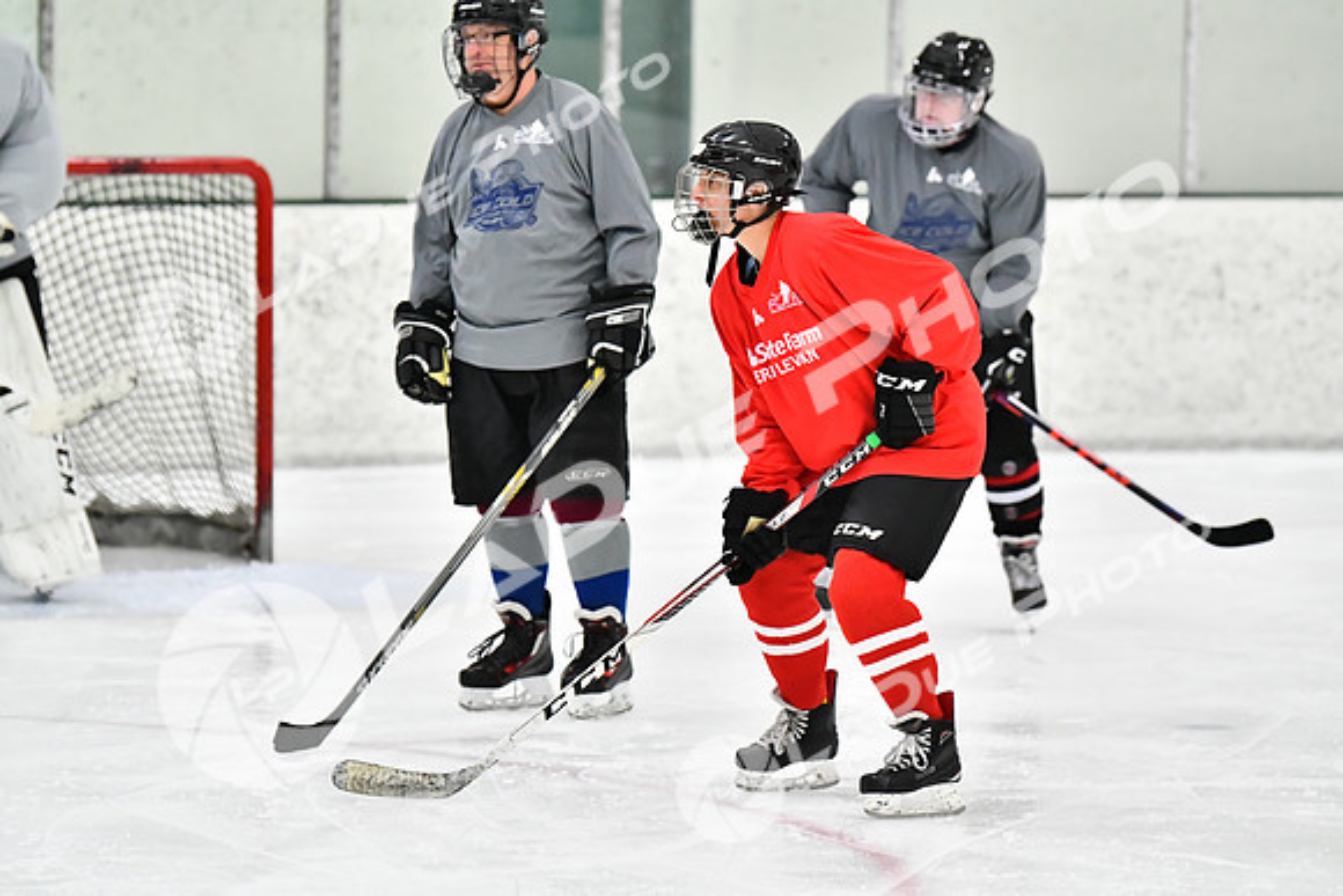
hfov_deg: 9.1
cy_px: 448
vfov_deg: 6.1
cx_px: 672
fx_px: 8395
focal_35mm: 225
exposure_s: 1/1250
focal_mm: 150
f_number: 2.8
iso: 5000
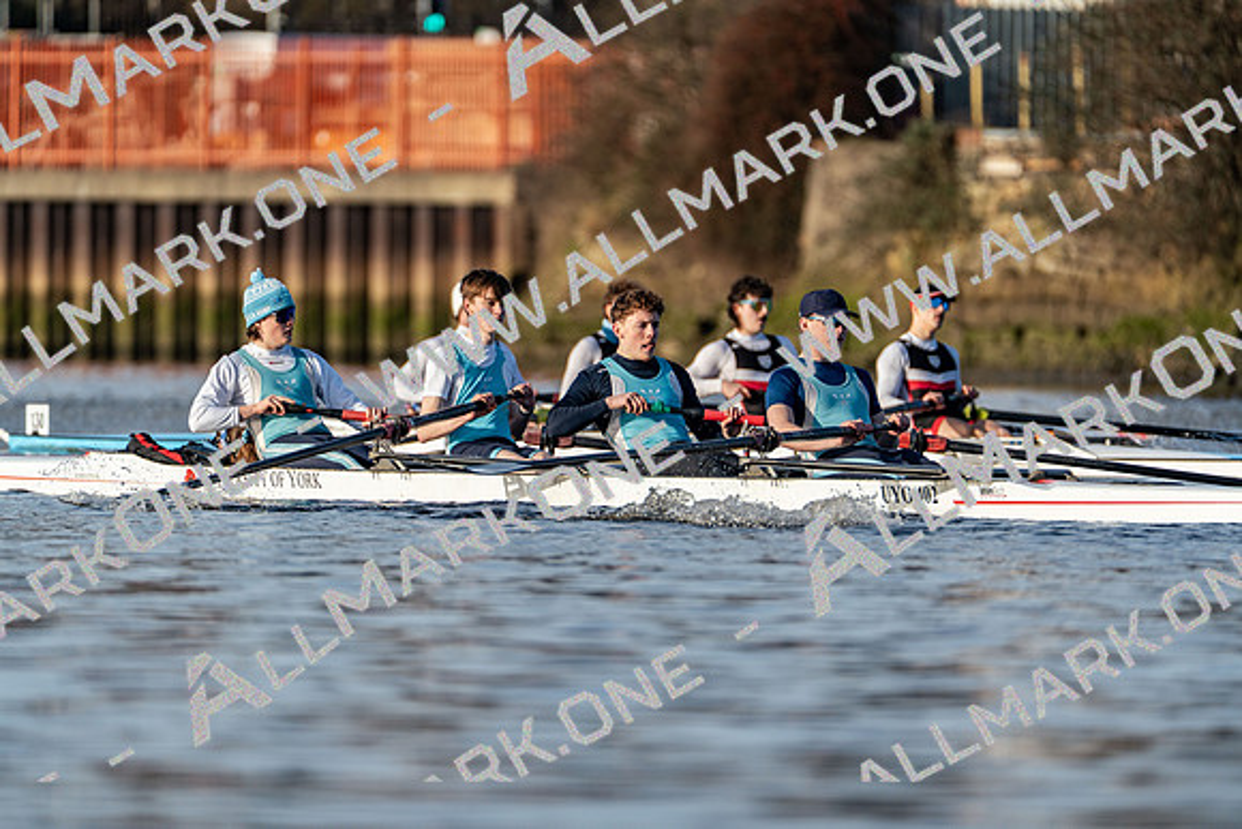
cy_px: 414
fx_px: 20704
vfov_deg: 2.3
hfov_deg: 3.4
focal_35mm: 600
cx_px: 621
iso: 500
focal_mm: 600
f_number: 6.3
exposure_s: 1/2000
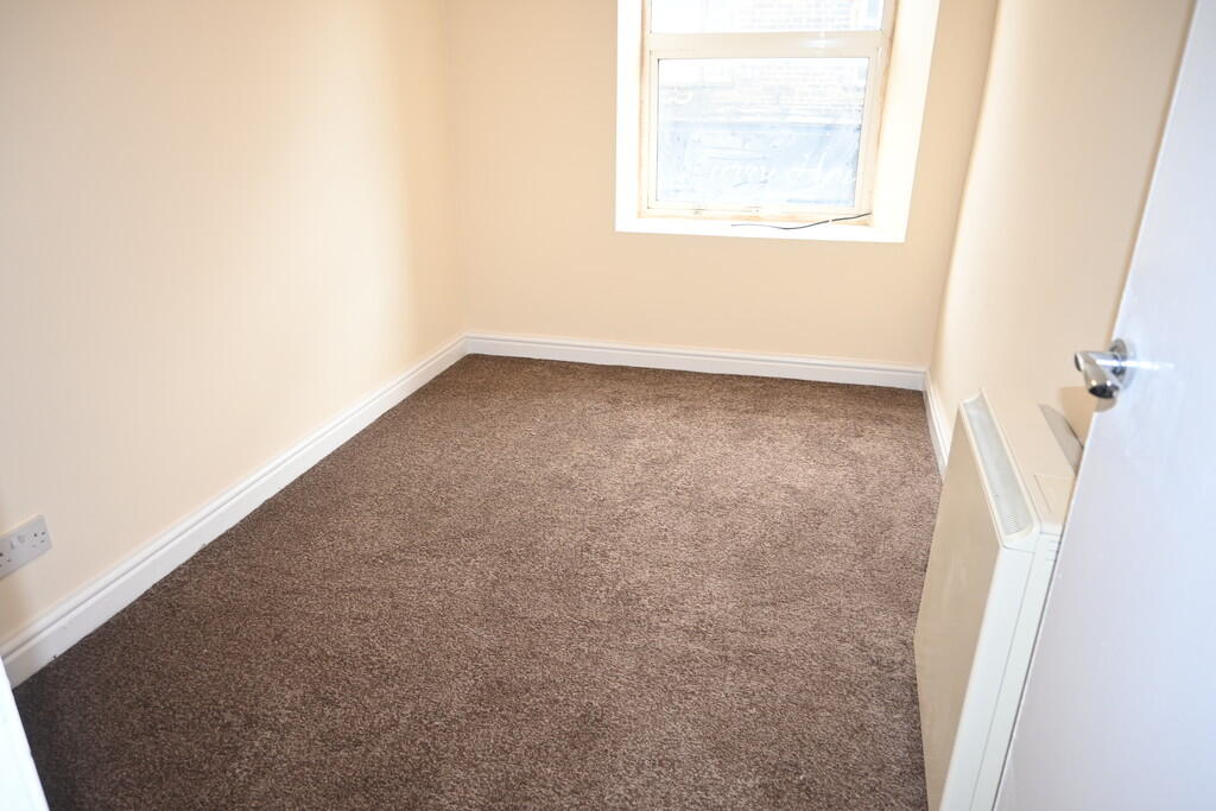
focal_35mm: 24
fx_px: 811
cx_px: 608
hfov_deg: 73.7
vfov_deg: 53.1
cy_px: 406
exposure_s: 1/60
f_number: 3.5
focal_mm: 16
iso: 250
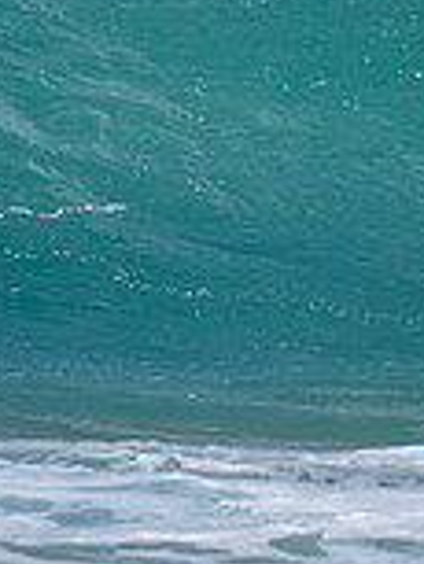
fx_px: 36548
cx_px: 1048
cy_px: -82
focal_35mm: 2241
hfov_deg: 0.7
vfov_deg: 0.9
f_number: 5.6
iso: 110
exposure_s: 1/2000
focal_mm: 500
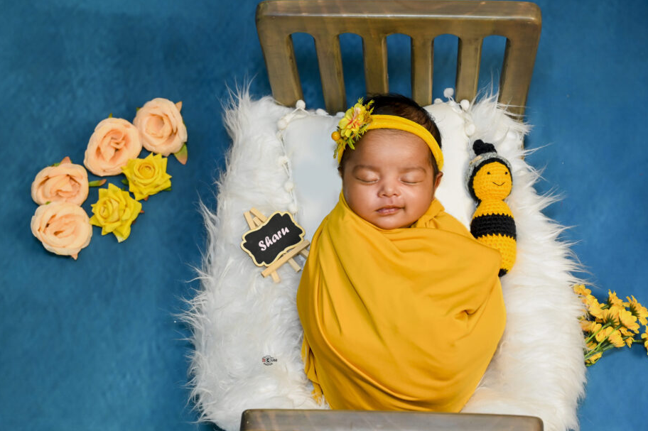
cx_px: 355
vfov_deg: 24.6
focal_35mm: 55
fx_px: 989
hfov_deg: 36.2
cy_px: 235
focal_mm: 49
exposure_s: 1/200
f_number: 4
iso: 640
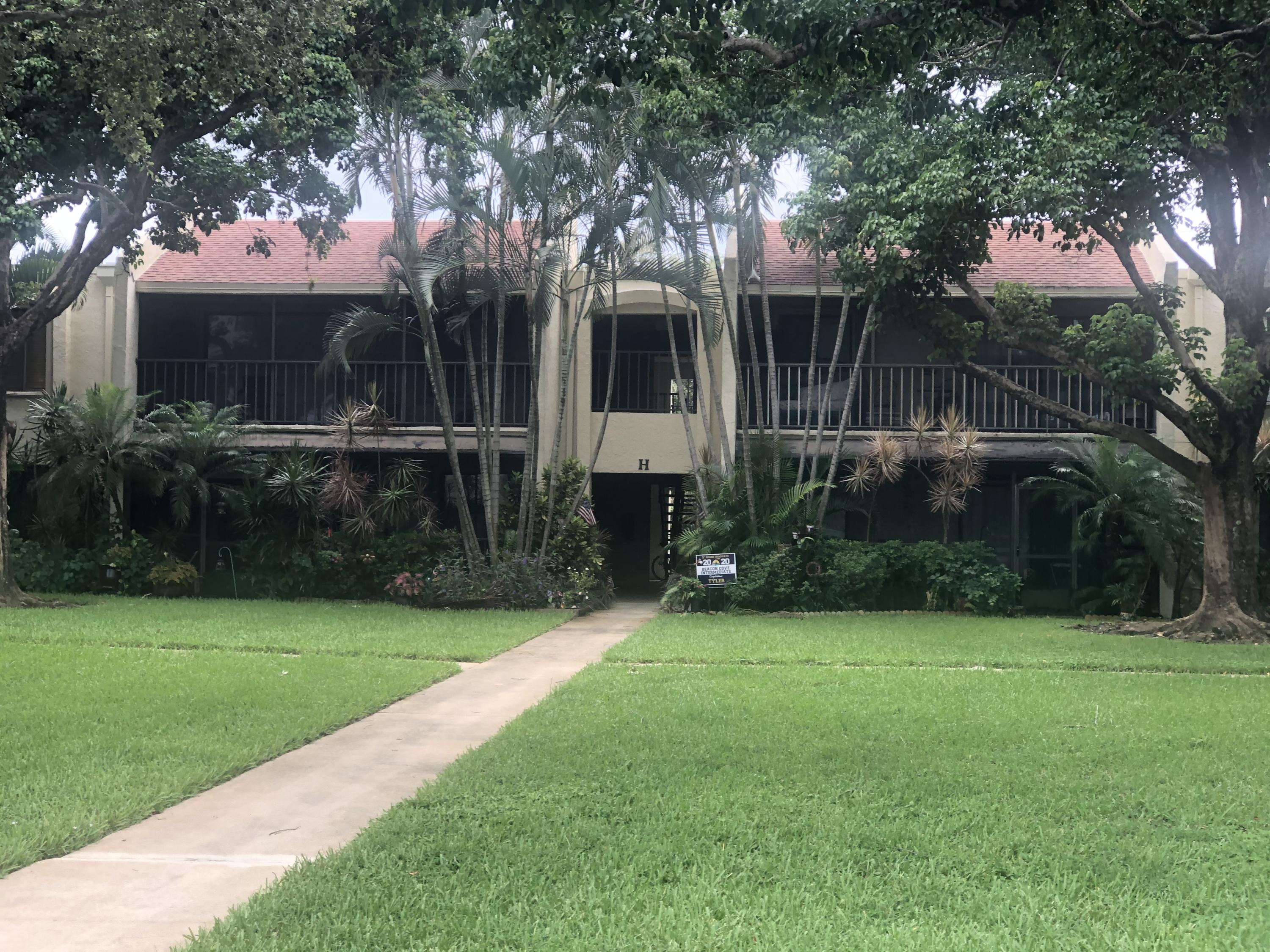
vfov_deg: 25.7
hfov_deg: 33.8
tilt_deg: +0.6
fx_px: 2091
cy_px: 476
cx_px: 635
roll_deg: -1.1
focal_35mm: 57
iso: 32
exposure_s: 1/121
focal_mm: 6.6
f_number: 2.8
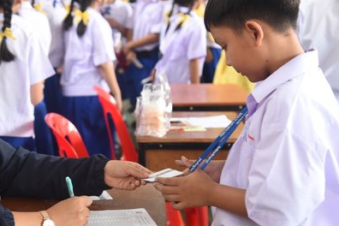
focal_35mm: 94
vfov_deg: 14.5
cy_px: 92
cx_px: 115
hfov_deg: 21.6
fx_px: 885
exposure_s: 1/125
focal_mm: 62
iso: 800
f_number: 4.5
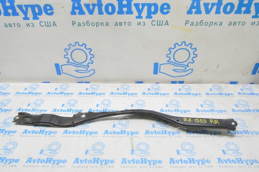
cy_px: 86
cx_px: 130
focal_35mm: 27
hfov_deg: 67.4
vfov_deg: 47.8
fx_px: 194
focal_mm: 18
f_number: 20
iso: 6400
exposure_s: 1/15
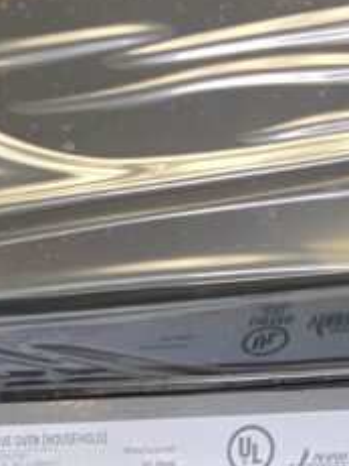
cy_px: 793
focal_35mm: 90
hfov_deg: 16.4
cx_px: 131
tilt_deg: -8.0
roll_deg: -1.2
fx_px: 1211
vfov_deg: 18.1
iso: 160
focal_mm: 4.25
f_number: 1.8
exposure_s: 1/42
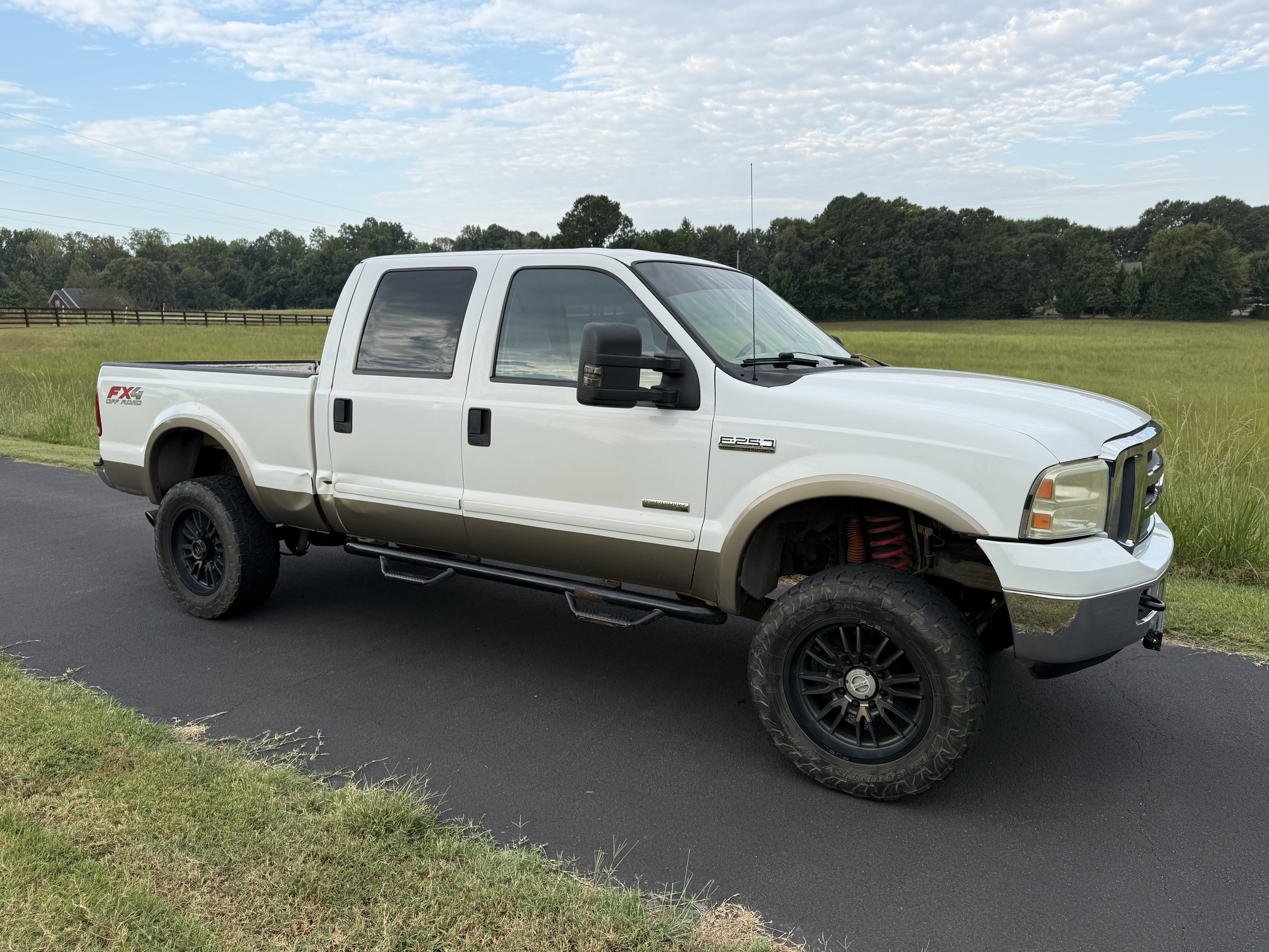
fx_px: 880
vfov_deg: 56.8
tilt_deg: -9.6
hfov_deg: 71.6
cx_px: 634
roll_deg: +0.8
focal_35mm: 24
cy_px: 476
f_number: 1.78
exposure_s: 1/1174
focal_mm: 6.76
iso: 80
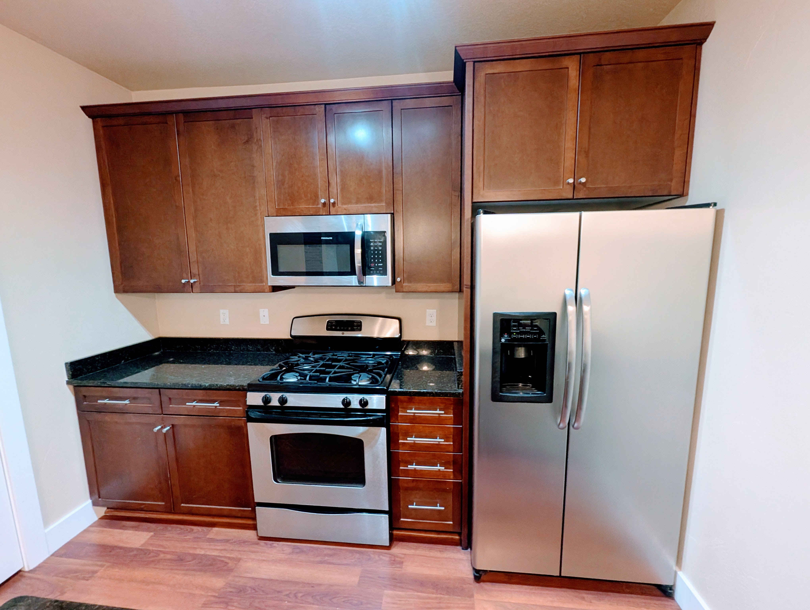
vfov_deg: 90.1
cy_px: 305
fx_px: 305
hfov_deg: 106.1
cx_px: 405
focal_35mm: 13
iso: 291
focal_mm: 1.95
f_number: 2.2
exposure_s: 1/40
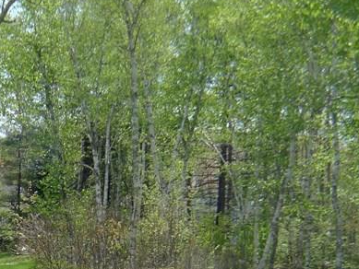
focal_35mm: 150
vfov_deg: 9.7
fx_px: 1556
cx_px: 22
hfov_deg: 13.0
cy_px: 342
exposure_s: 1/500
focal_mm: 12.1
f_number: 3.5
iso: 80
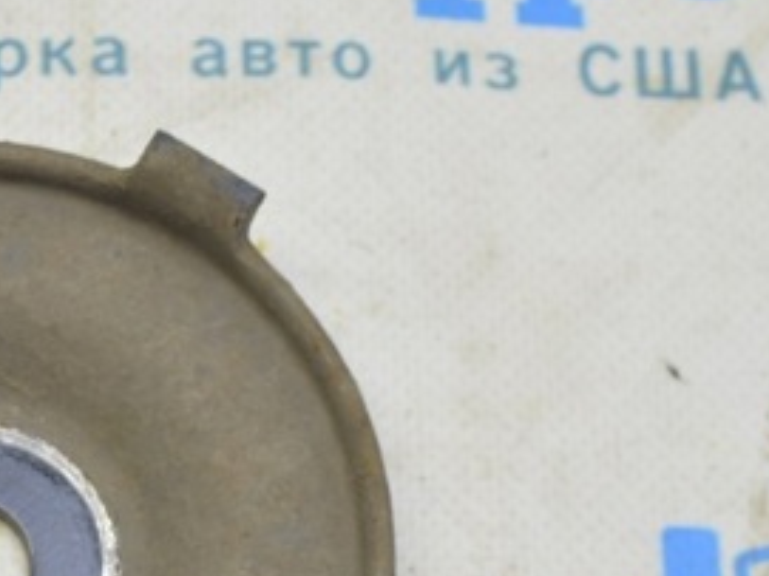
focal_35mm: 143
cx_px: -60
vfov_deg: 10.3
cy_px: 489
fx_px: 3175
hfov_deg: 13.5
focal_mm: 42
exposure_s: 1/20
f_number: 5.6
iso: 400
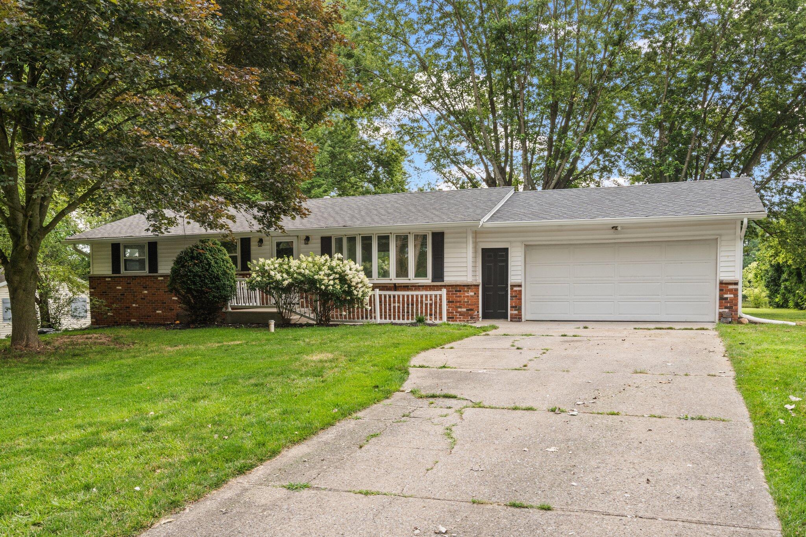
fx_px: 672
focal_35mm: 30
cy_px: 268
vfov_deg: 43.6
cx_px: 403
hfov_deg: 61.9
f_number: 10
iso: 800
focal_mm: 30
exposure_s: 1/60
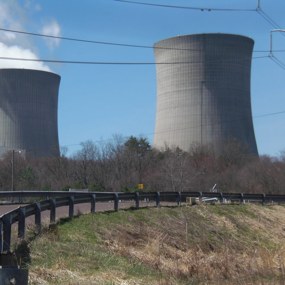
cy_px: 142
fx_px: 959
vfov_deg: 16.9
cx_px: 95
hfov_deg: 16.9
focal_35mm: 103
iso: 64
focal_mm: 14.49
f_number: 8.8
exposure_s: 1/200
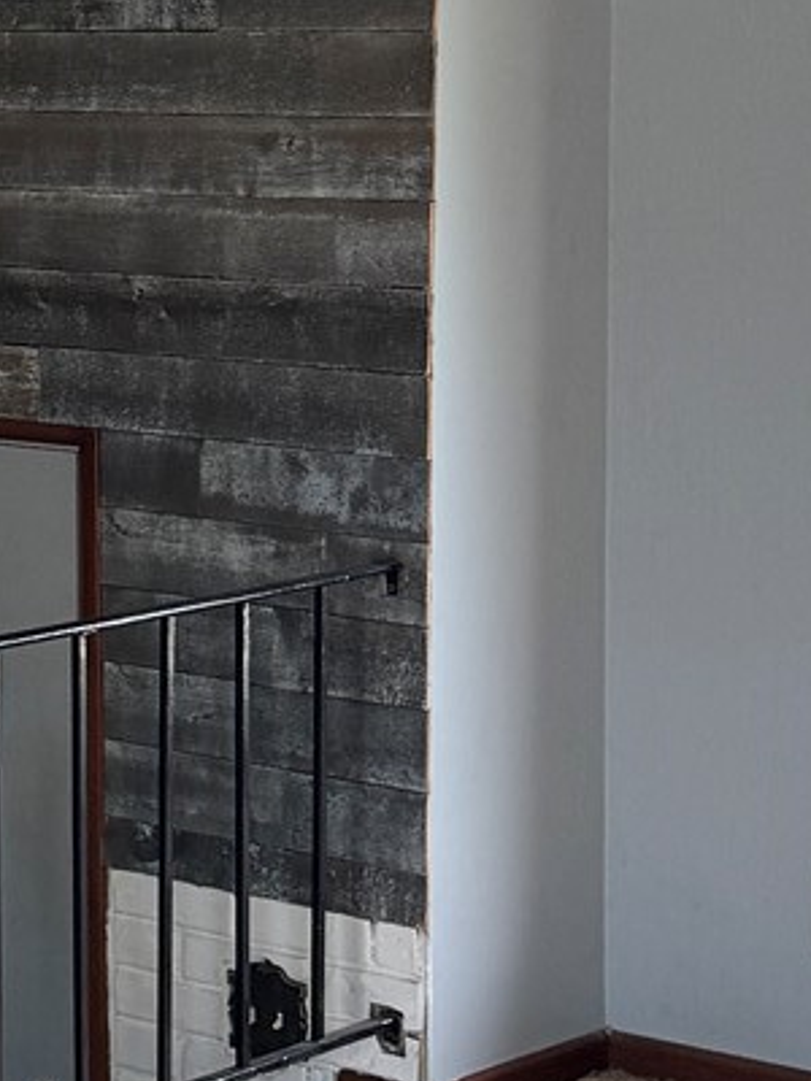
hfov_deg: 11.6
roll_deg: +1.3
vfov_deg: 16.0
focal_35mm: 123
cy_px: 384
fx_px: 3842
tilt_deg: -7.6
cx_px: -368
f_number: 1.78
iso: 160
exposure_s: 1/121
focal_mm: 6.76
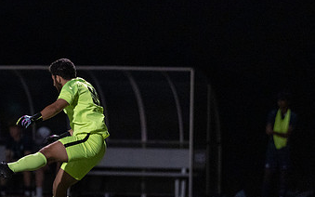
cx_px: 36
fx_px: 5023
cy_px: 127
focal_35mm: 585
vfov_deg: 2.2
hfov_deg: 3.6
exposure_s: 1/1250
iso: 2500
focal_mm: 200
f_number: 2.8
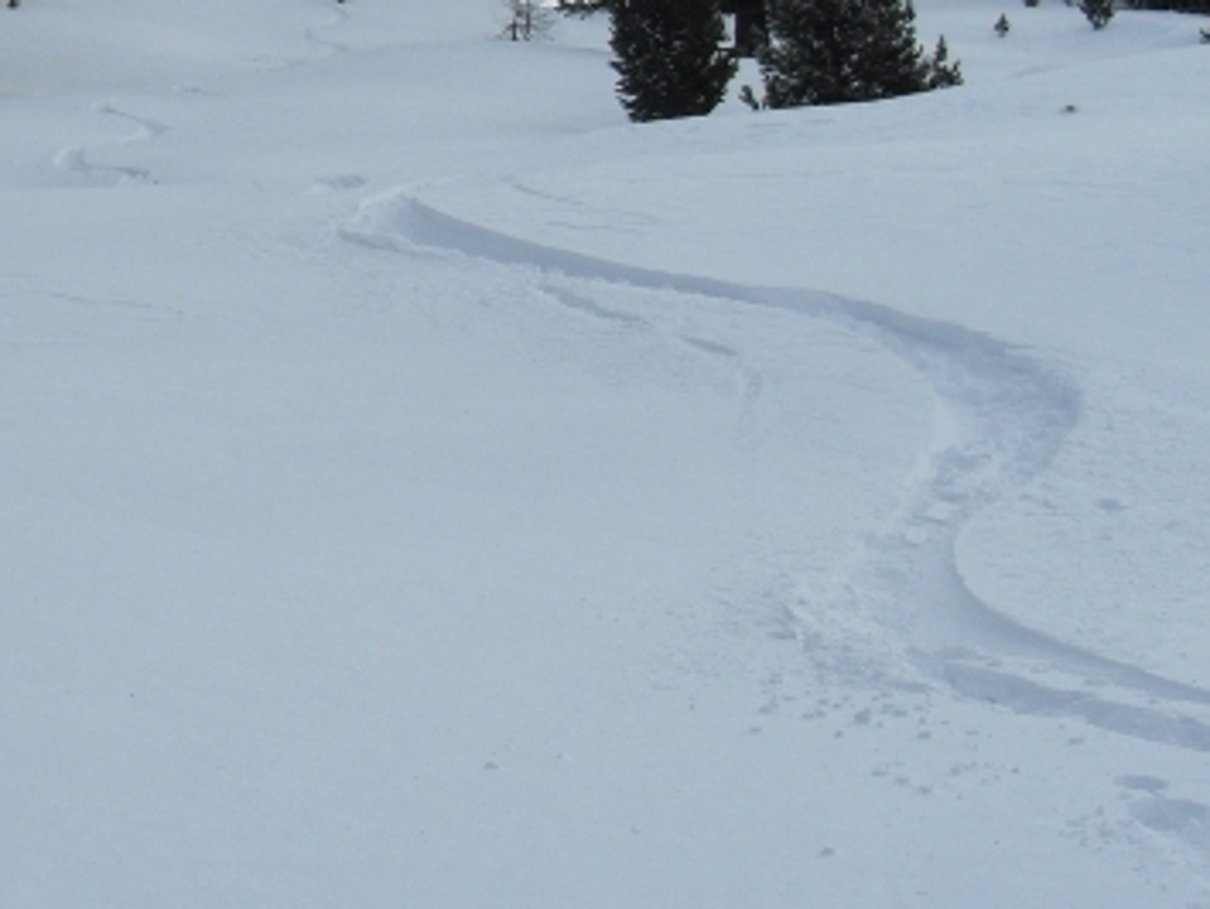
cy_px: 202
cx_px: 277
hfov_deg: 24.4
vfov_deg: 18.5
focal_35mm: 79
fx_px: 2763
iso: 80
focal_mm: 6.3
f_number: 7
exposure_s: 1/500
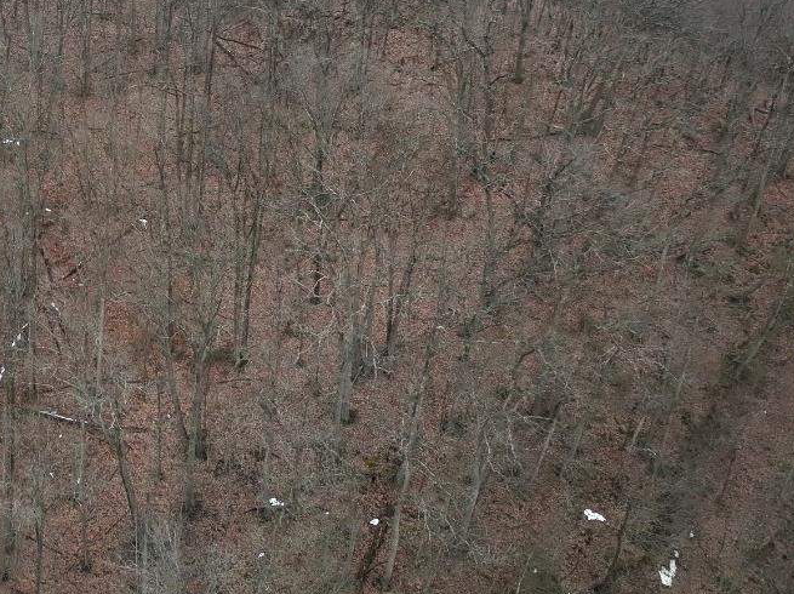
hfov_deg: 31.3
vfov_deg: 25.7
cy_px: 55
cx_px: -69
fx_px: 1260
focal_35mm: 55
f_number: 2.8
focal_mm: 12.29
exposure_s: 1/15
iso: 270
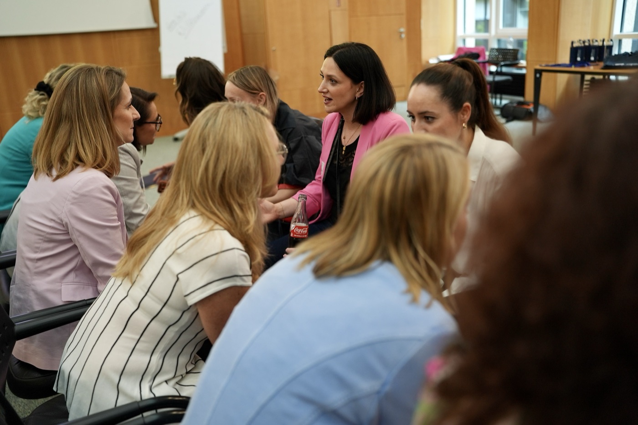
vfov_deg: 37.9
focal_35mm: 35
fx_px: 620
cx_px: 319
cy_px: 212
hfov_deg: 54.4
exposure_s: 1/160
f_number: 2.2
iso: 1250
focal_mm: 35
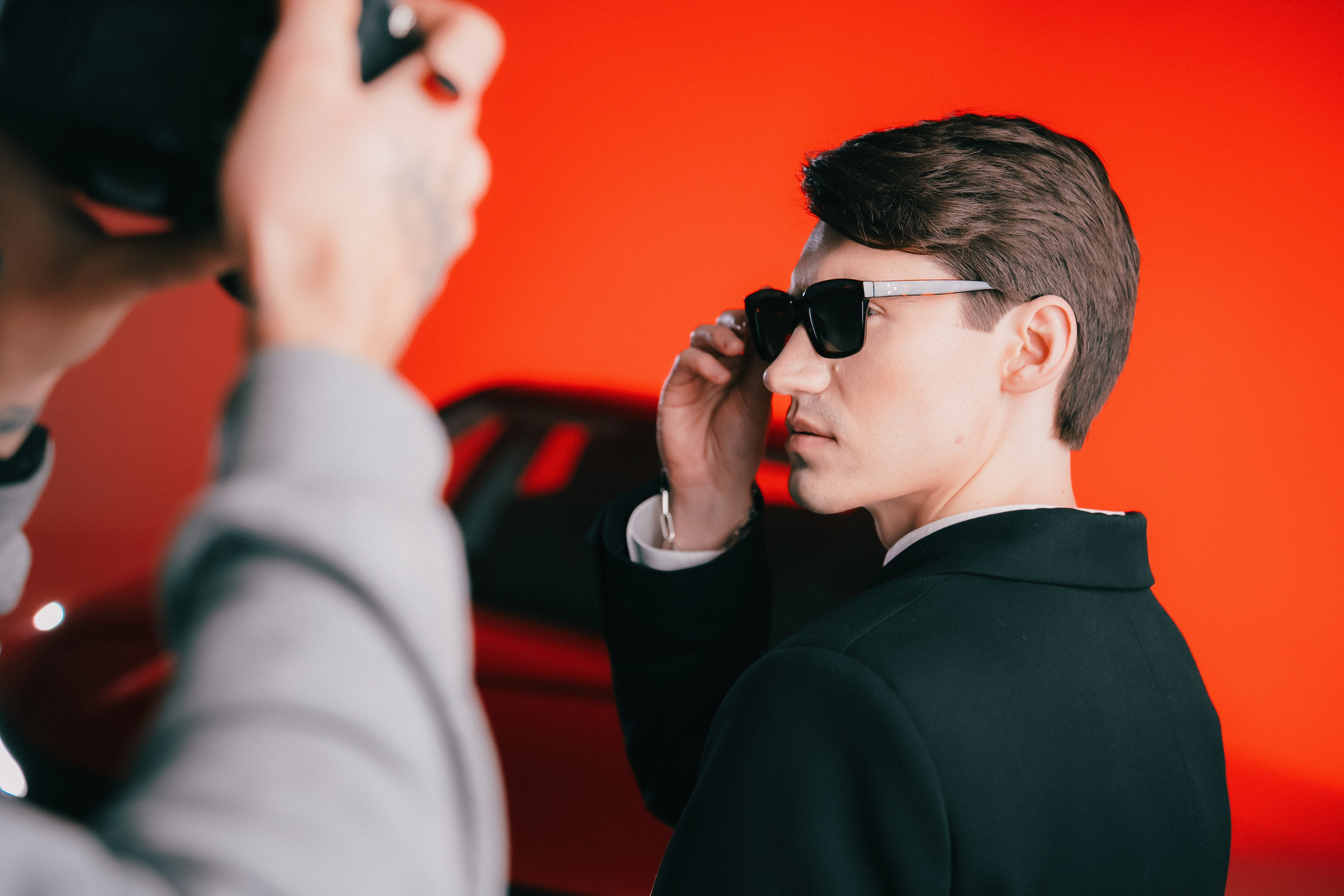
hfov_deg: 38.9
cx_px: 672
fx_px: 1904
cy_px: 448
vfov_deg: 26.5
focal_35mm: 51
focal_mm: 51
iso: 1250
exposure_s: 1/60
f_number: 2.8
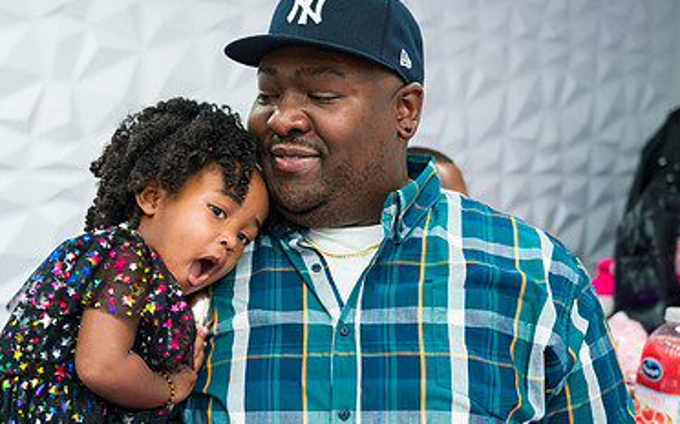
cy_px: 278
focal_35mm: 54
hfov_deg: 37.4
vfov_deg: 23.8
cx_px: 271
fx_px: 1000
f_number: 3.2
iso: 800
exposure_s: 1/160
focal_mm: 34
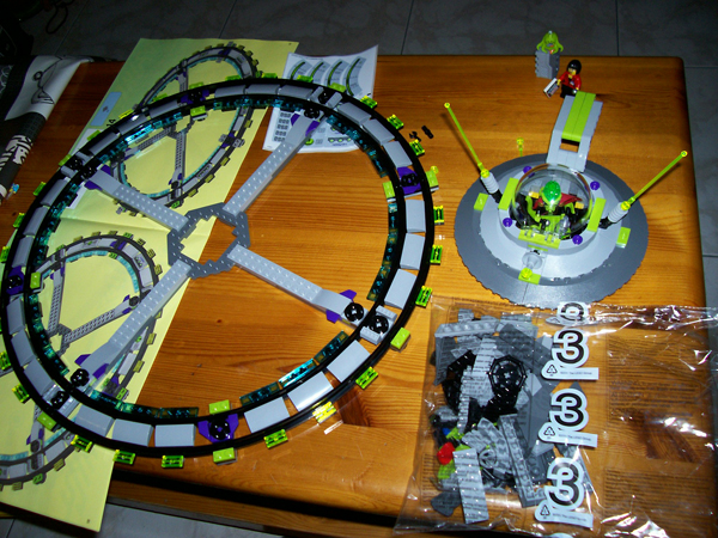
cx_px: 359
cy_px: 269
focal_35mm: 34
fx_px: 705
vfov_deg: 41.8
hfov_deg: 54.0
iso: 80
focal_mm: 5.6
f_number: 2.7
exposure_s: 1/64
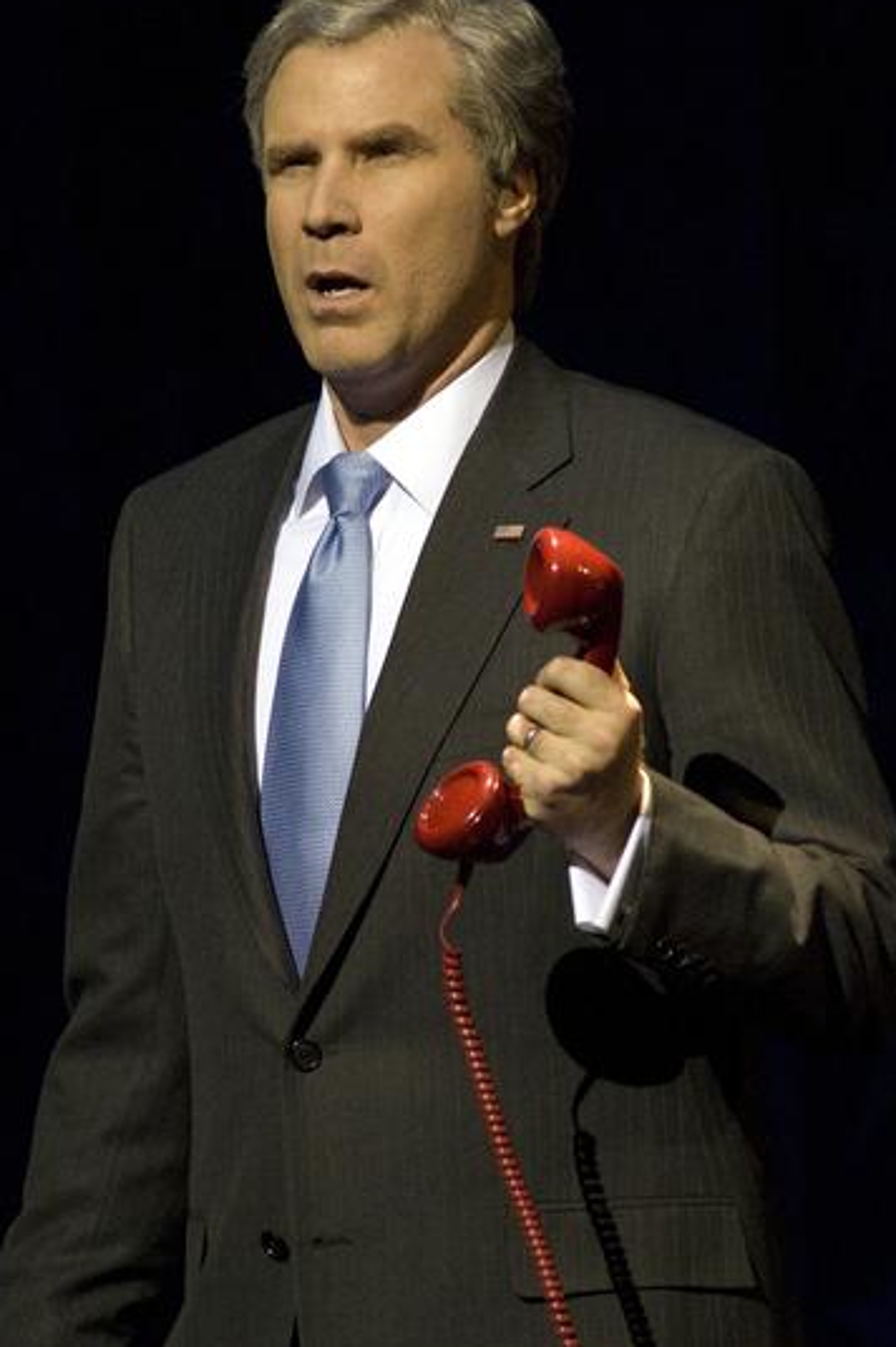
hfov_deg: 7.4
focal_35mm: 186
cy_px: 680
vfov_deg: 11.1
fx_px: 6937
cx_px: 468
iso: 800
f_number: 2.8
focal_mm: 105
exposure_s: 1/125
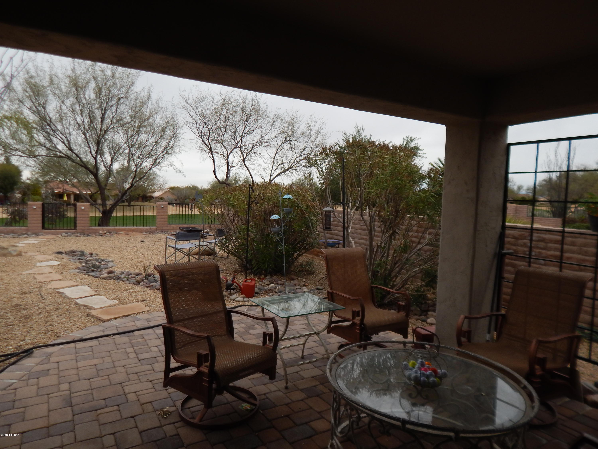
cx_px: 299
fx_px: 397
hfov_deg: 73.9
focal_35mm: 23
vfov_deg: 58.9
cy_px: 224
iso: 125
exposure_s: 1/500
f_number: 3
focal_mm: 4
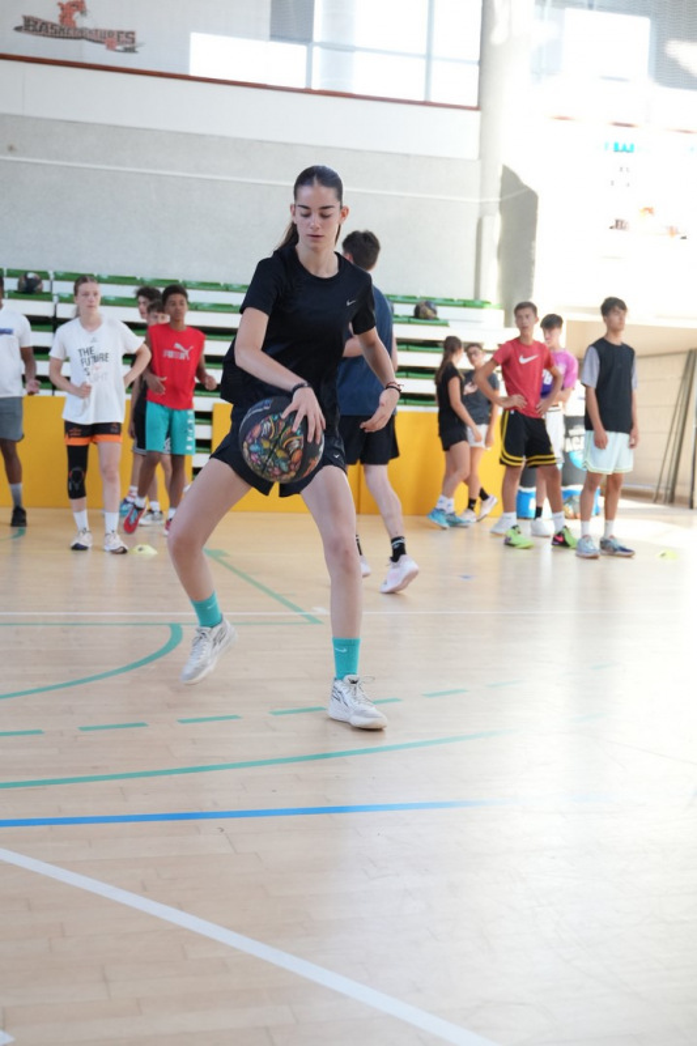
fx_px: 1307
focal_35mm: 45
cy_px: 523
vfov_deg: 43.6
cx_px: 348
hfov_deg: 29.9
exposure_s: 1/400
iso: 1600
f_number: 2.8
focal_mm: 30
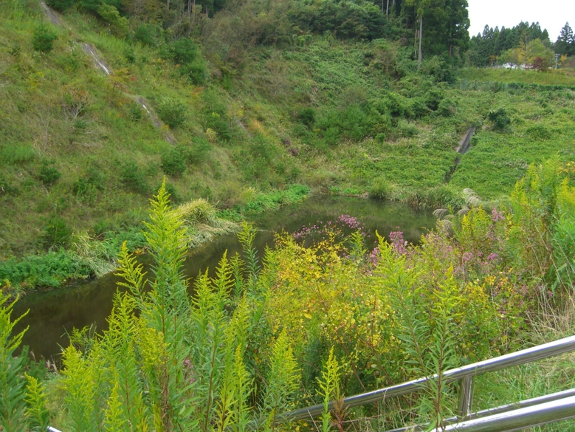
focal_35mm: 39
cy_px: 216
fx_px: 648
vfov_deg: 36.8
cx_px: 288
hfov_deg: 47.8
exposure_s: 1/320
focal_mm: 7.9
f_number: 2.8
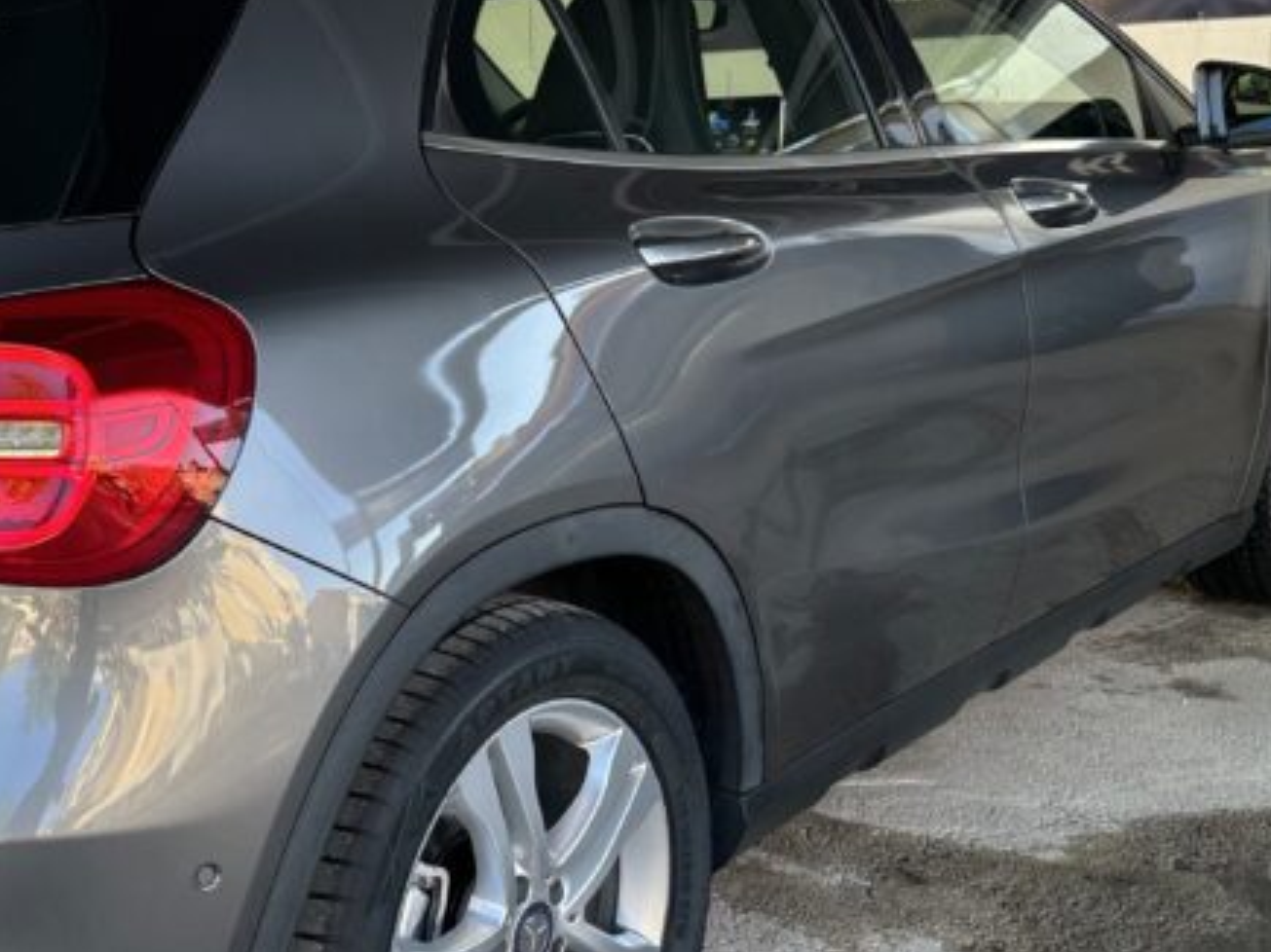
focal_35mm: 44
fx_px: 1615
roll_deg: +3.5
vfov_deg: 32.8
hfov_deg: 41.6
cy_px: 442
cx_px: 310
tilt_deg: -13.0
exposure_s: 1/170
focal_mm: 6.86
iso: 64
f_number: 1.78
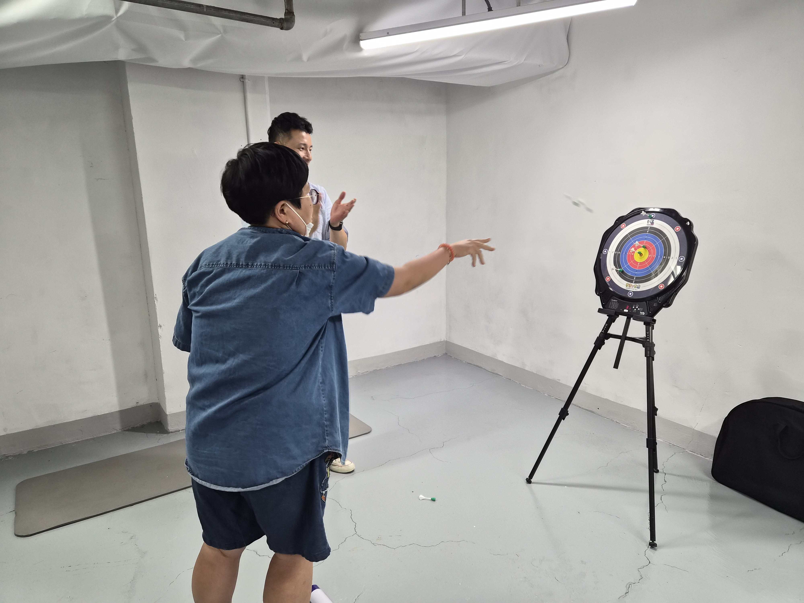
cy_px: 302
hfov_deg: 73.9
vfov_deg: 58.9
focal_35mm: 23
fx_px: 534
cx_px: 402
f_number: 1.8
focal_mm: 5.4
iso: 200
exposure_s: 1/120
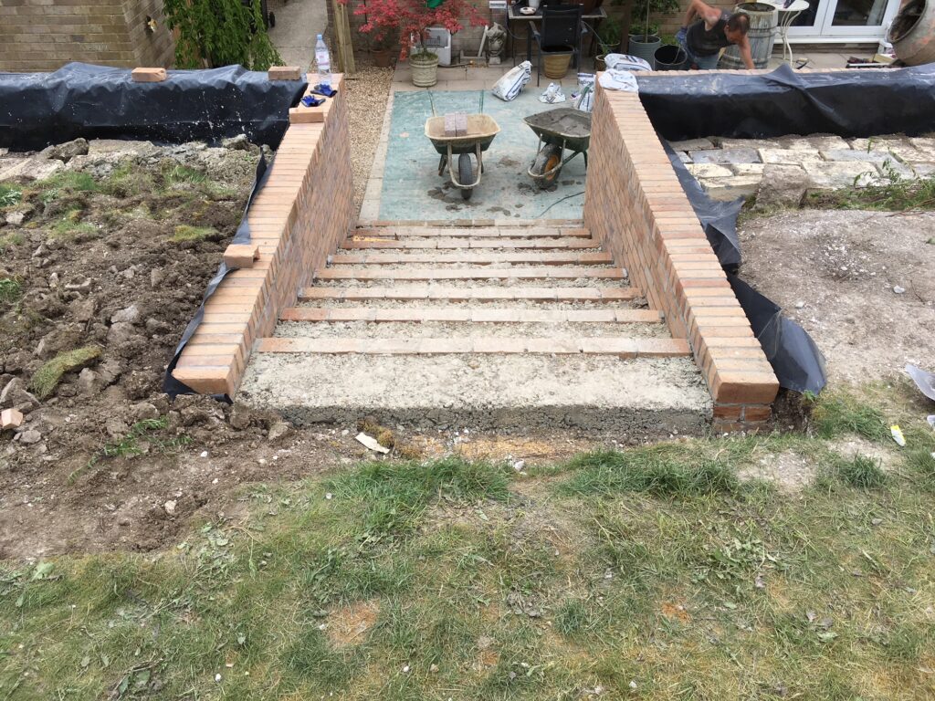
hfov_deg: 61.7
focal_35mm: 29
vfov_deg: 48.2
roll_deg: +0.3
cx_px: 468
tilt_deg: -38.3
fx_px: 783
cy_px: 350
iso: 25
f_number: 2.2
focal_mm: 4.15
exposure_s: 1/668
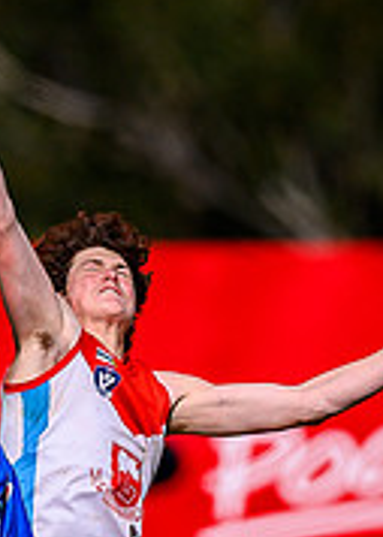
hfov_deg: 0.6
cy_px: 418
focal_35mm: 2575
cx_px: 102
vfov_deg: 0.8
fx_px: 39243
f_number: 4
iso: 100
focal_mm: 500
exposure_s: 1/2000
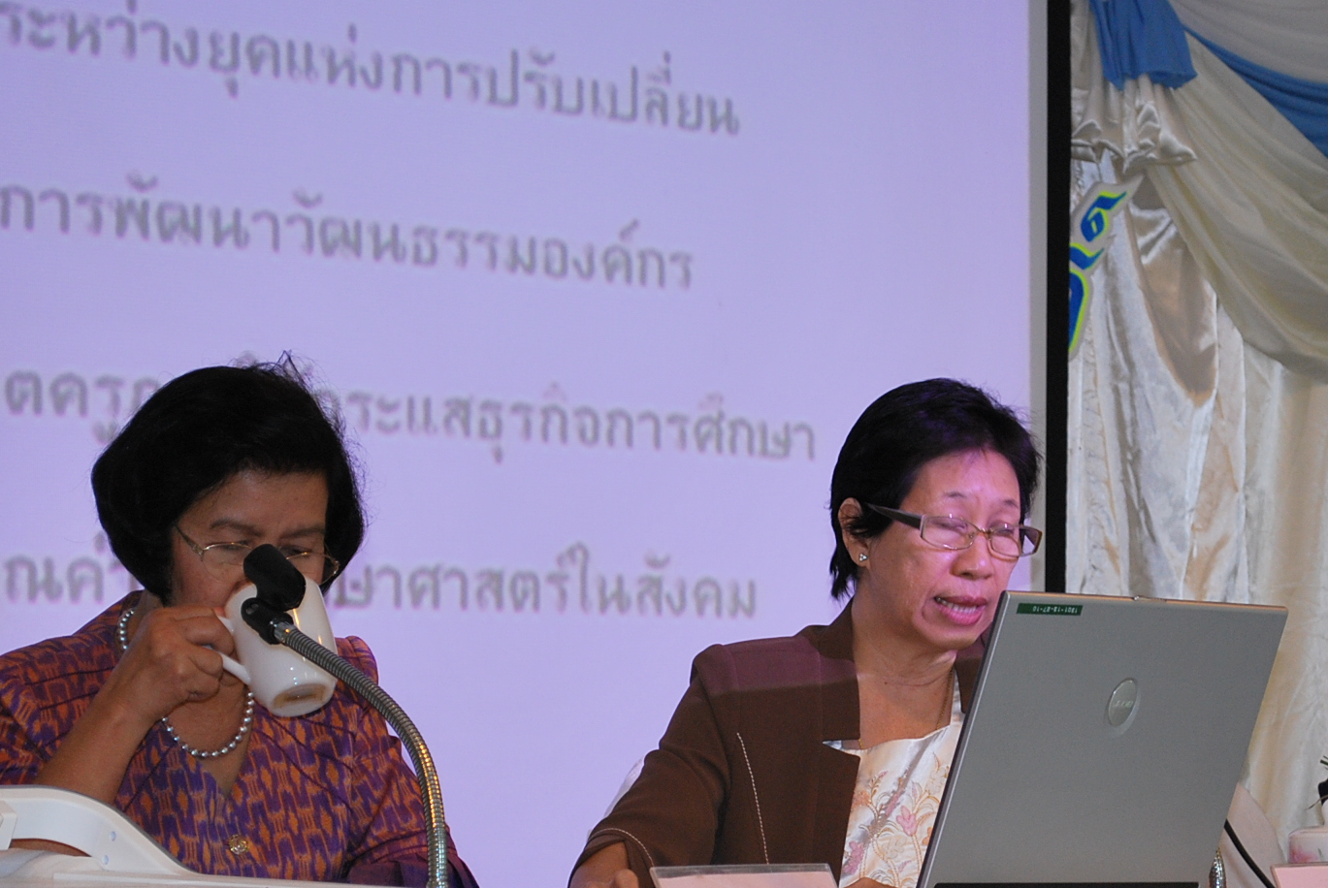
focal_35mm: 117
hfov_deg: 17.5
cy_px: 586
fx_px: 4310
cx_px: 866
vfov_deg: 11.8
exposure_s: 1/10
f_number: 5.6
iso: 400
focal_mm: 55
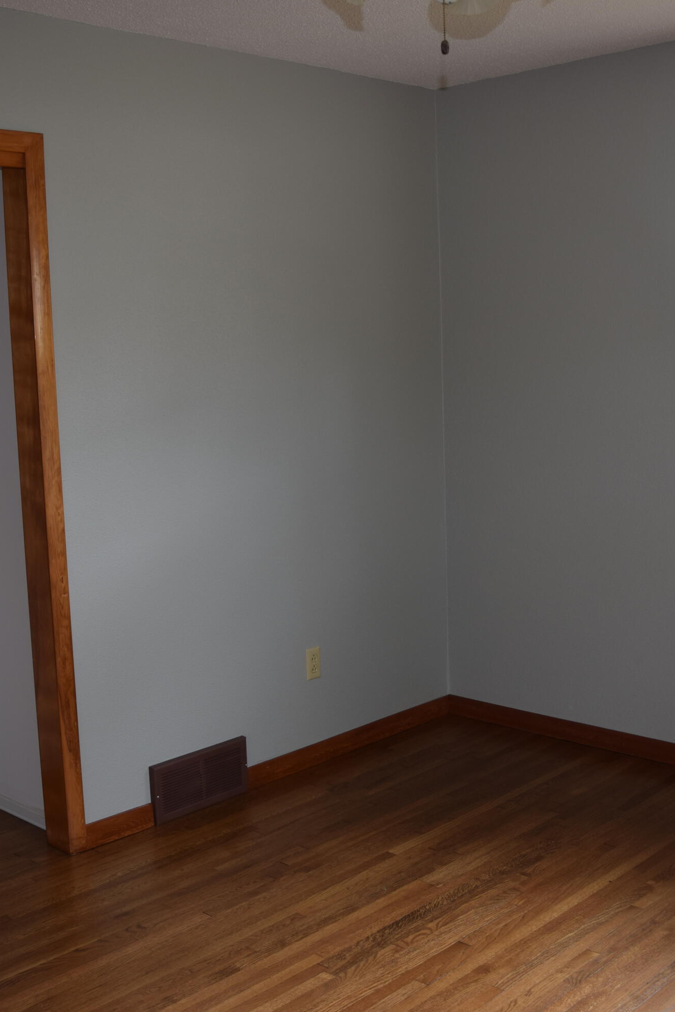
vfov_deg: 47.4
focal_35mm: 41
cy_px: 510
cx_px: 332
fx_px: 1153
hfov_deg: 32.6
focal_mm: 18
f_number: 3.5
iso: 100
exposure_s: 1/50
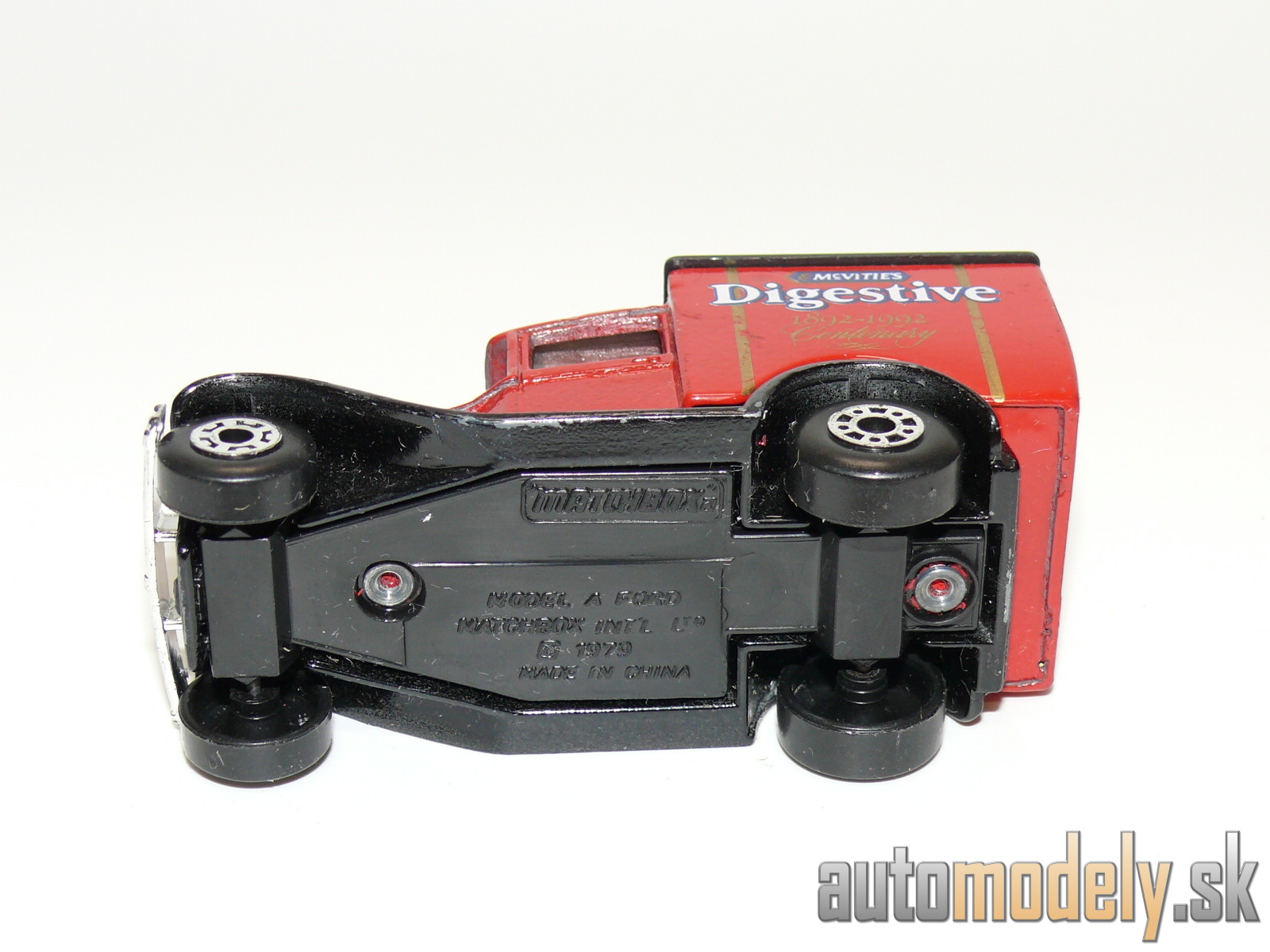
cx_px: 635
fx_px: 2752
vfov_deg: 19.6
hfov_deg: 26.0
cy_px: 476
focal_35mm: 75
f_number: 4
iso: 100
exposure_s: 1/30
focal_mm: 11.4
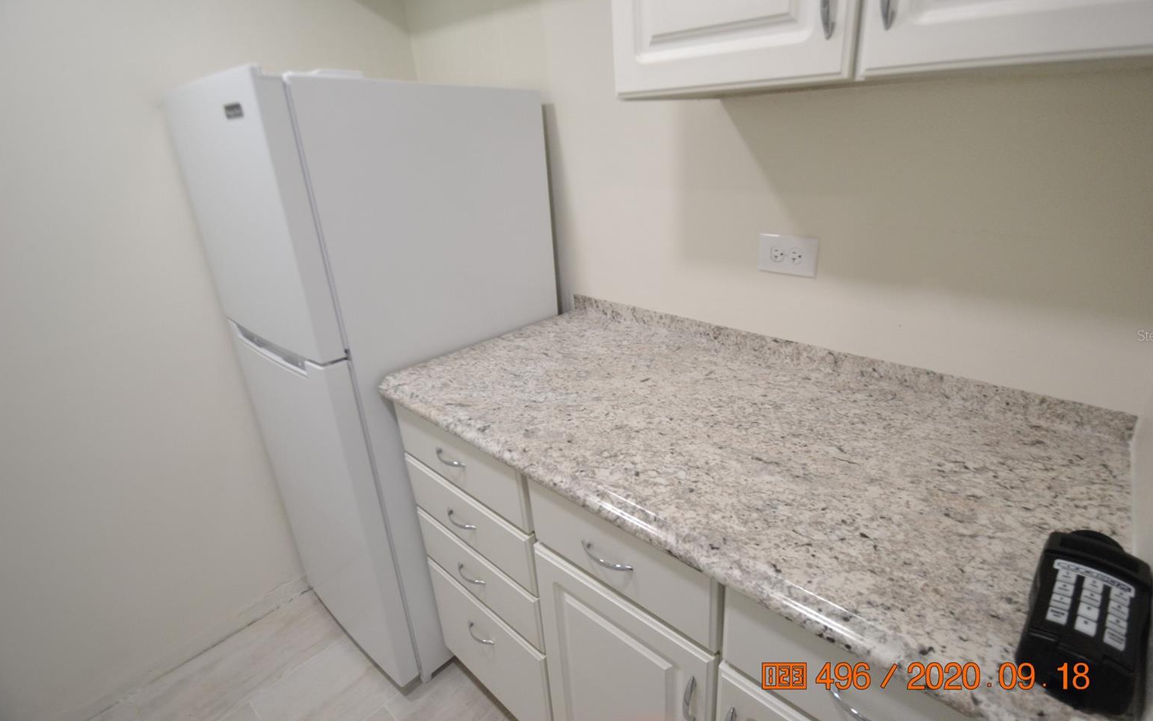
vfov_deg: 71.2
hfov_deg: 97.8
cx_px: 601
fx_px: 503
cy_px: 335
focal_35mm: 16
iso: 400
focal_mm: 10
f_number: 4
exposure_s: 1/60
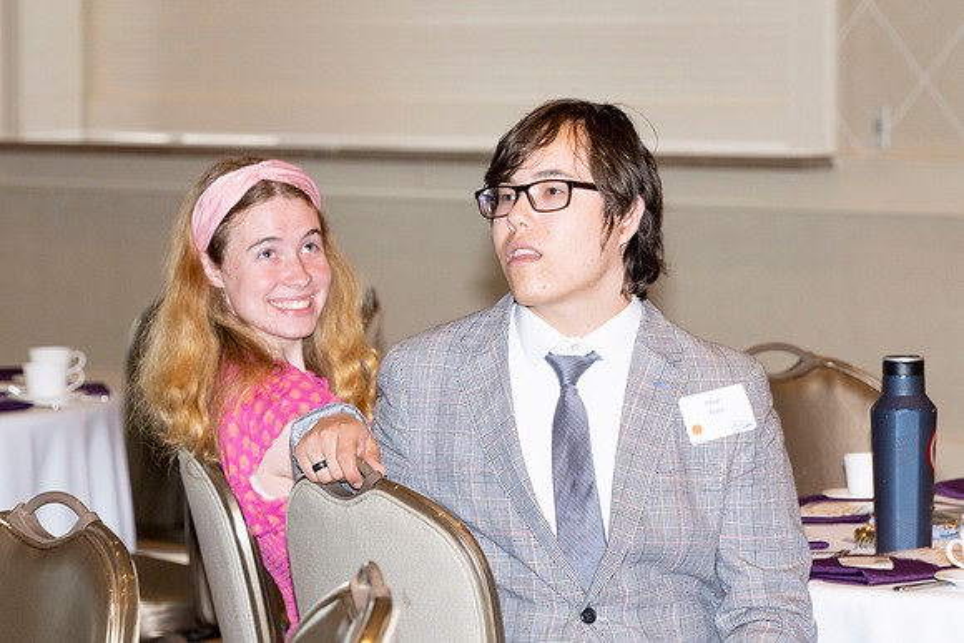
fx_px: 5322
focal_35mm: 199
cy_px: 355
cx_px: 549
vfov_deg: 6.9
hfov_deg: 10.3
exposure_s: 1/100
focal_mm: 120
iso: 1000
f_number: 5.6
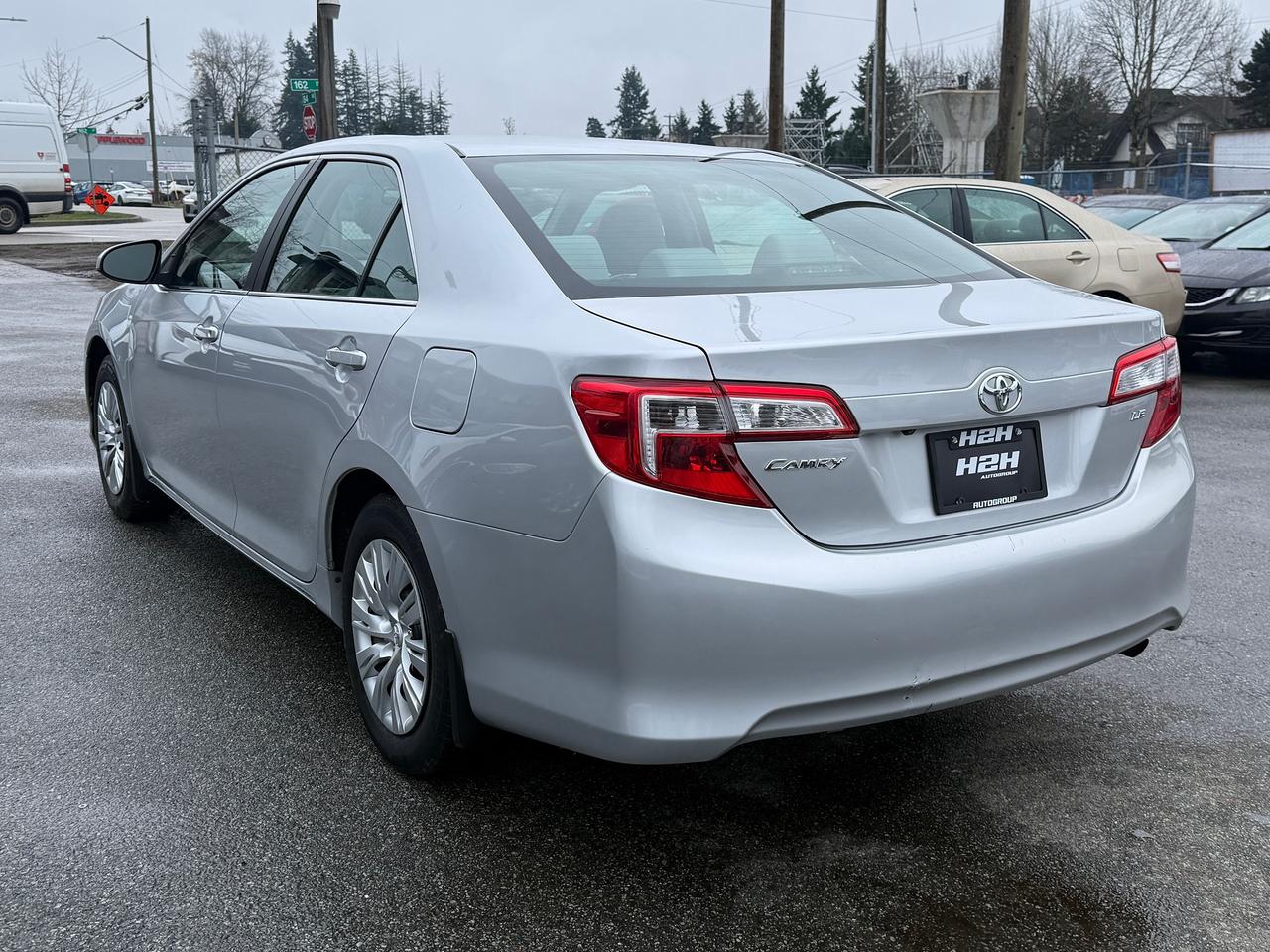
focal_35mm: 24
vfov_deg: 56.8
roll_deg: -0.2
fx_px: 881
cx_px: 635
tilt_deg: -9.8
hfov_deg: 71.6
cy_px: 476
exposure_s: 1/1211
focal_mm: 6.76
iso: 80
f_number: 1.78
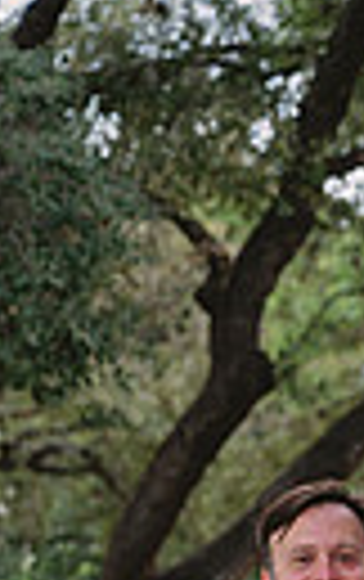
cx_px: 524
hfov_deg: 5.9
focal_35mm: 223
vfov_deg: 9.1
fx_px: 3528
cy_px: 908
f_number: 3.5
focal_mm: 63
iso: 320
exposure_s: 1/800
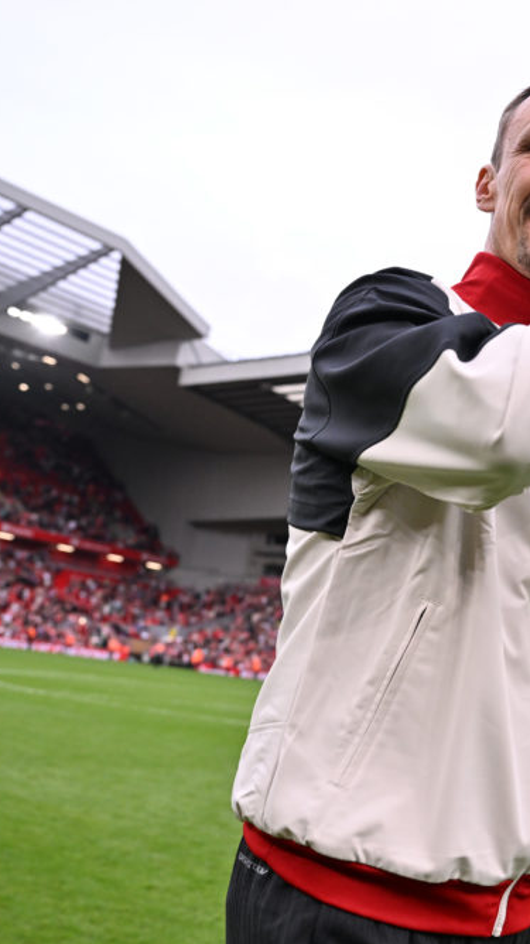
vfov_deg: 44.8
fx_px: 1146
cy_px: 481
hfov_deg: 25.2
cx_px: 476
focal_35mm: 46
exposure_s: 1/2000
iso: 1600
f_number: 4
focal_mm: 28.5
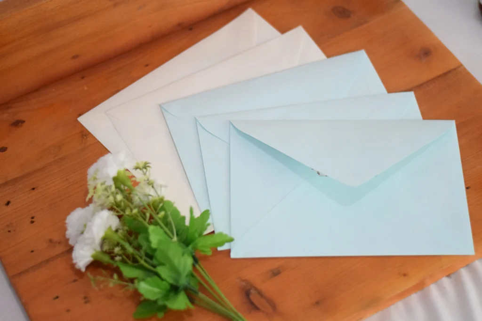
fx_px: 1004
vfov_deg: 18.2
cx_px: 241
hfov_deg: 27.0
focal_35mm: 75
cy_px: 160
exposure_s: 1/2000
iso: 6400
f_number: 1.8
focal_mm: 50
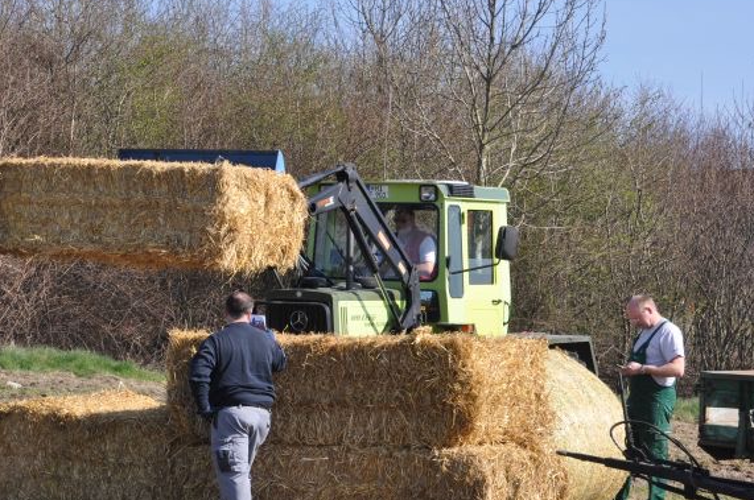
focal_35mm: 126
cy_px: 267
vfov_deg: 10.8
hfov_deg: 16.2
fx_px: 2635
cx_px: 251
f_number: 9
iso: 200
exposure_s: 1/320
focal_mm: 60
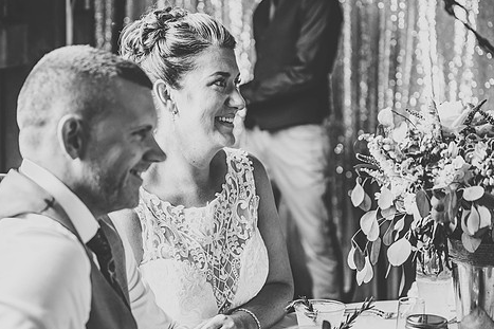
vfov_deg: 15.7
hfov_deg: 23.3
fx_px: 1193
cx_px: 193
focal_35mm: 87
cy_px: 177
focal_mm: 70
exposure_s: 1/80
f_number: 2.8
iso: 1000
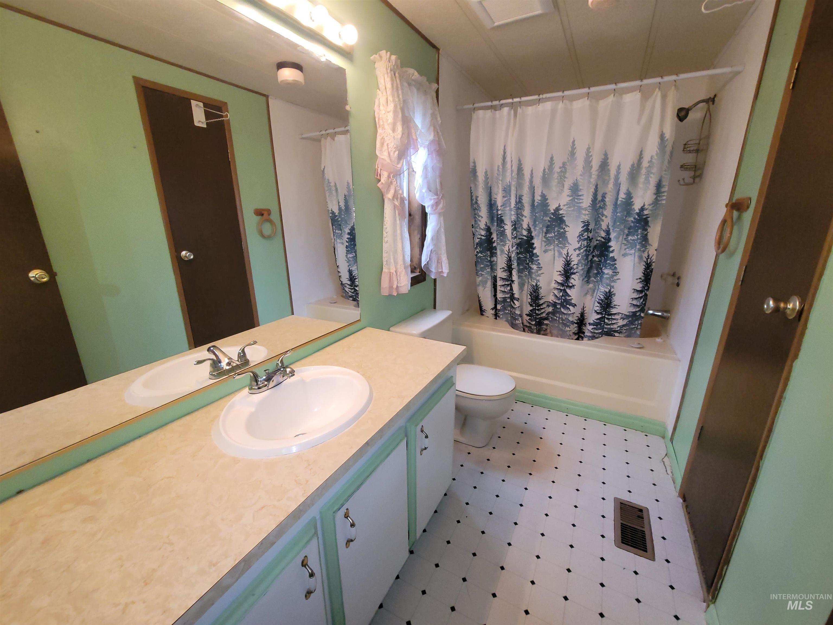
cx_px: 416
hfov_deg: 106.2
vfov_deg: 89.9
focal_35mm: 13
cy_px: 312
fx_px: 313
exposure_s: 1/60
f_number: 2.2
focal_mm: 2.2
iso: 250
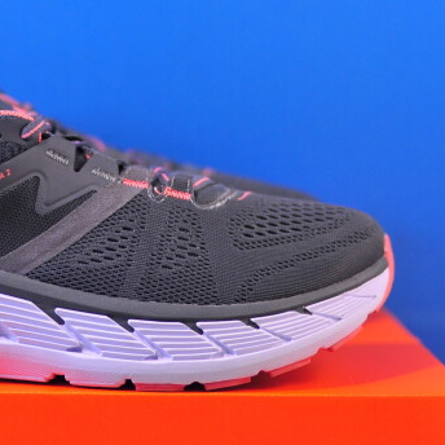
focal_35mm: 148
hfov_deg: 11.7
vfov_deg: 11.8
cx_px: 65
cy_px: 116
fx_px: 2153
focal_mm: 50
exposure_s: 1/320
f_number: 2
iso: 250
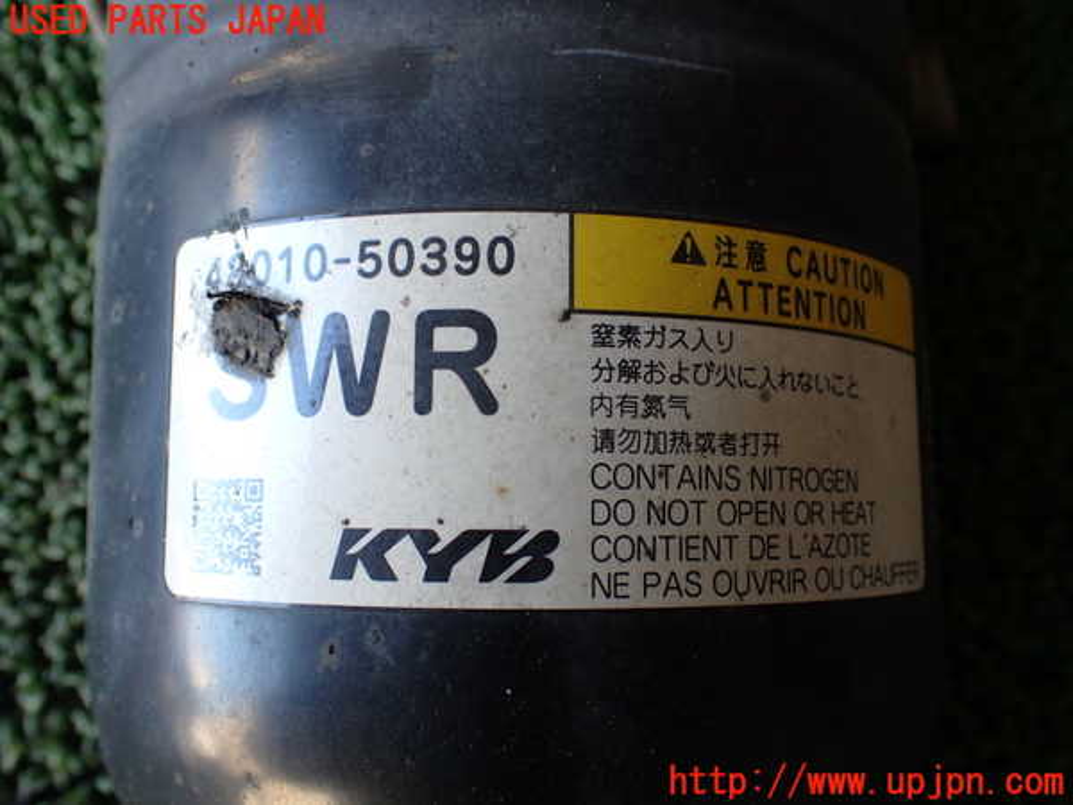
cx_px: 536
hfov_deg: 60.0
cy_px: 402
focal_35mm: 30
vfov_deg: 46.8
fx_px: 930
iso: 200
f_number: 2.3
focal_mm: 5.4
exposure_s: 1/125
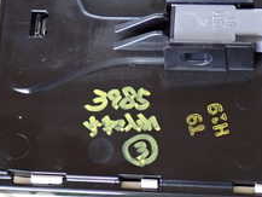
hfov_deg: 18.7
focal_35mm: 105
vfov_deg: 14.1
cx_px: 121
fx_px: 795
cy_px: 111
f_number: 2.7
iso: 400
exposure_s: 1/40
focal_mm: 6.83
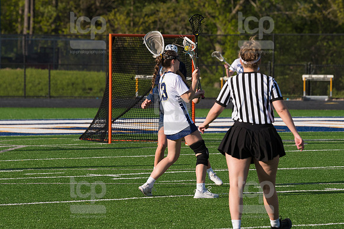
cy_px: 114
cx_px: 172
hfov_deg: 7.1
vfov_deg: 4.7
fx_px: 2789
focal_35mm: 292
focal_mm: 195
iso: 250
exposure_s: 1/1600
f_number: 5.6
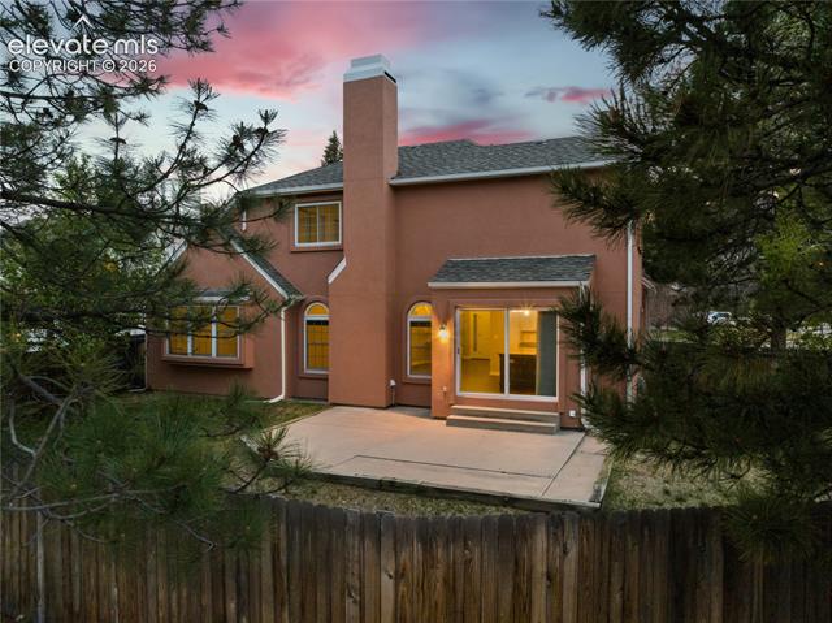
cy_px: 312
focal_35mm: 24
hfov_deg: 71.6
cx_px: 416
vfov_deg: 56.8
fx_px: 576
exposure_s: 1/4
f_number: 10
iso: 1700
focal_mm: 12.29
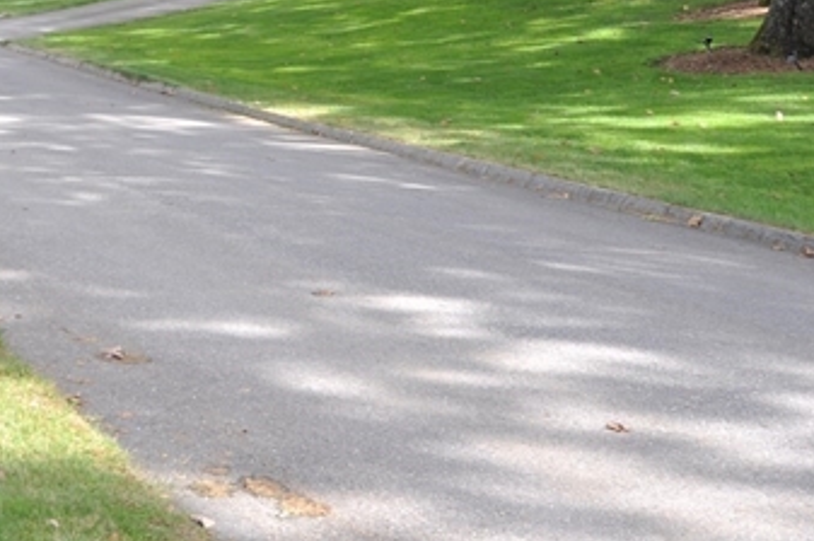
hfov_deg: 25.9
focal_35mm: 73
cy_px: -82
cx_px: -51
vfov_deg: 17.9
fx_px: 1649
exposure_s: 1/320
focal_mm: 16
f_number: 4.5
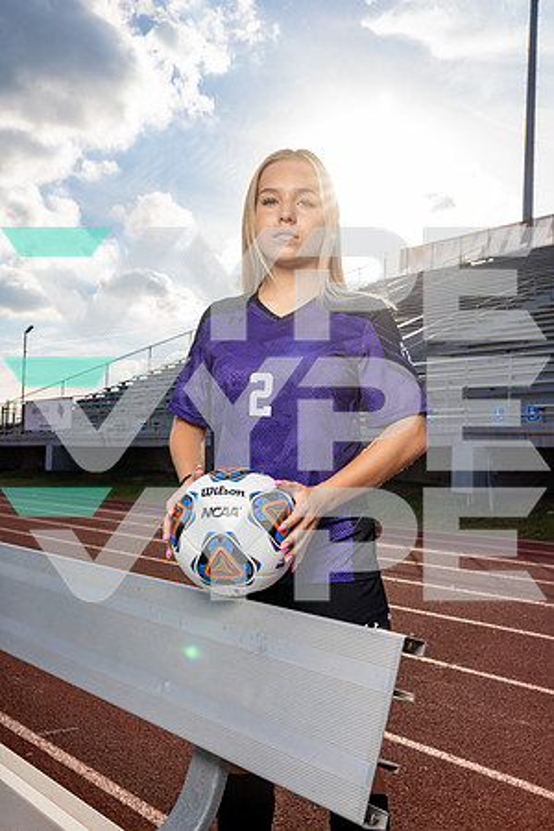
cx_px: 277
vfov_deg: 48.5
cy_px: 416
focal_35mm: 40
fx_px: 923
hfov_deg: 33.4
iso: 250
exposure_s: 1/250
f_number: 11
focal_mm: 40
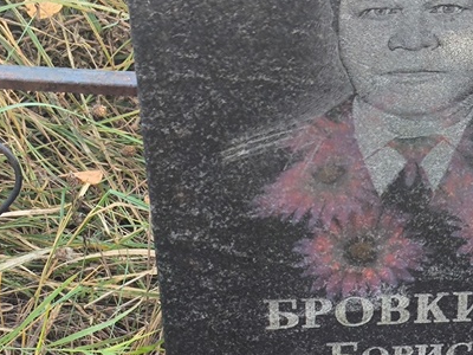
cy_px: 305
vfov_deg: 14.7
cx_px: 322
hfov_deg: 19.6
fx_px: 1366
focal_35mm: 100
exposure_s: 1/144
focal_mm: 4.71
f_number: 1.7
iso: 50
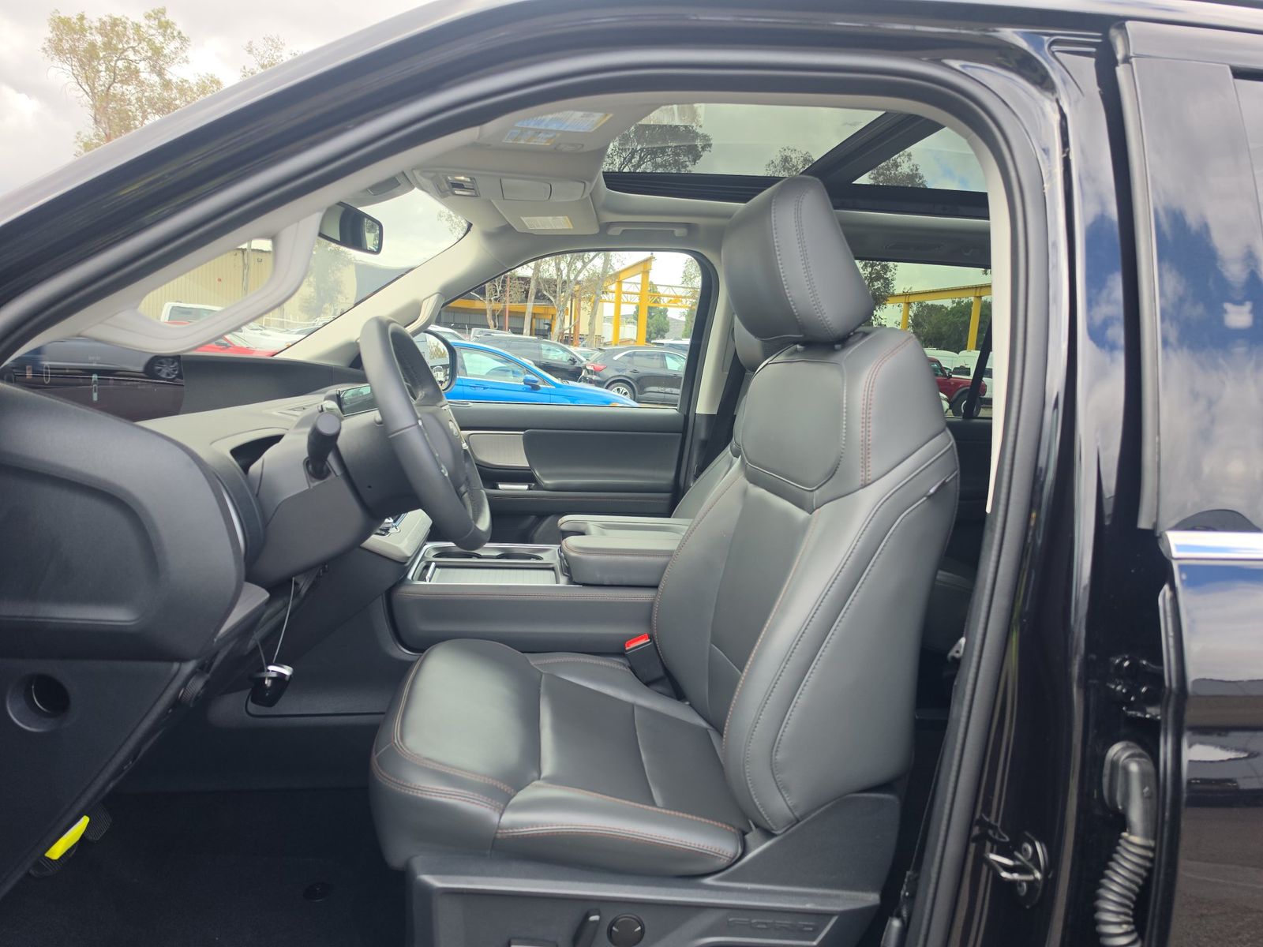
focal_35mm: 23
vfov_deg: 58.9
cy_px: 474
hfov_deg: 73.9
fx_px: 839
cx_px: 632
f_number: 1.4
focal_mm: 6.5
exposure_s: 1/201
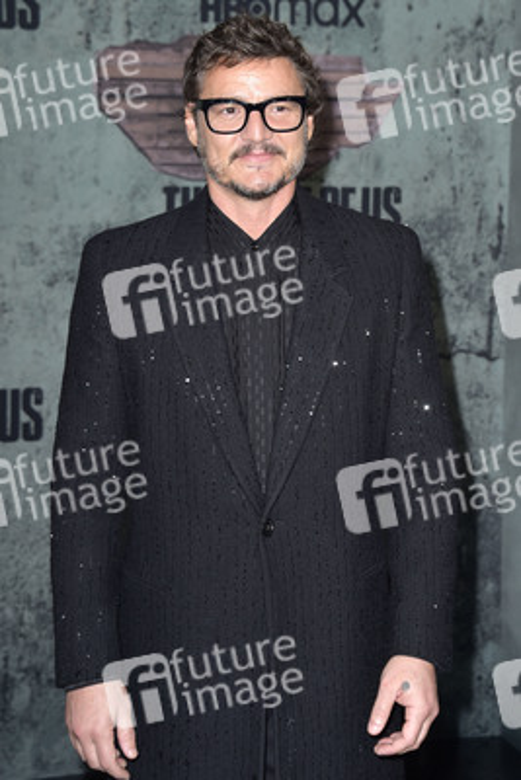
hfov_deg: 16.1
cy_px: 390
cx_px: 260
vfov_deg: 23.9
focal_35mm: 85
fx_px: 1843
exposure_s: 1/250
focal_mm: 85
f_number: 6.3
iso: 640
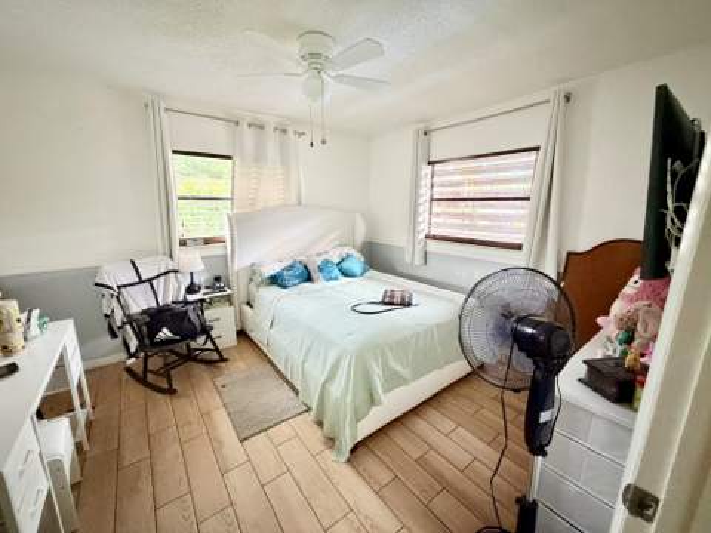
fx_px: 288
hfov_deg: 102.1
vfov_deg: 85.7
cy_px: 266
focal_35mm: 14
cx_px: 356
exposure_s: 1/40
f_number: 2.2
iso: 1000
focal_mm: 2.22
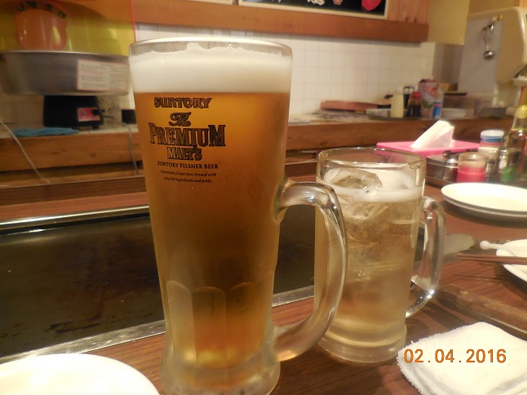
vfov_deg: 54.8
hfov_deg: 69.4
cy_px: 198
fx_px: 380
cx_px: 264
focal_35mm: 25
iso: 400
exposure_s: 1/10
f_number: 3.3
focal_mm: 4.5
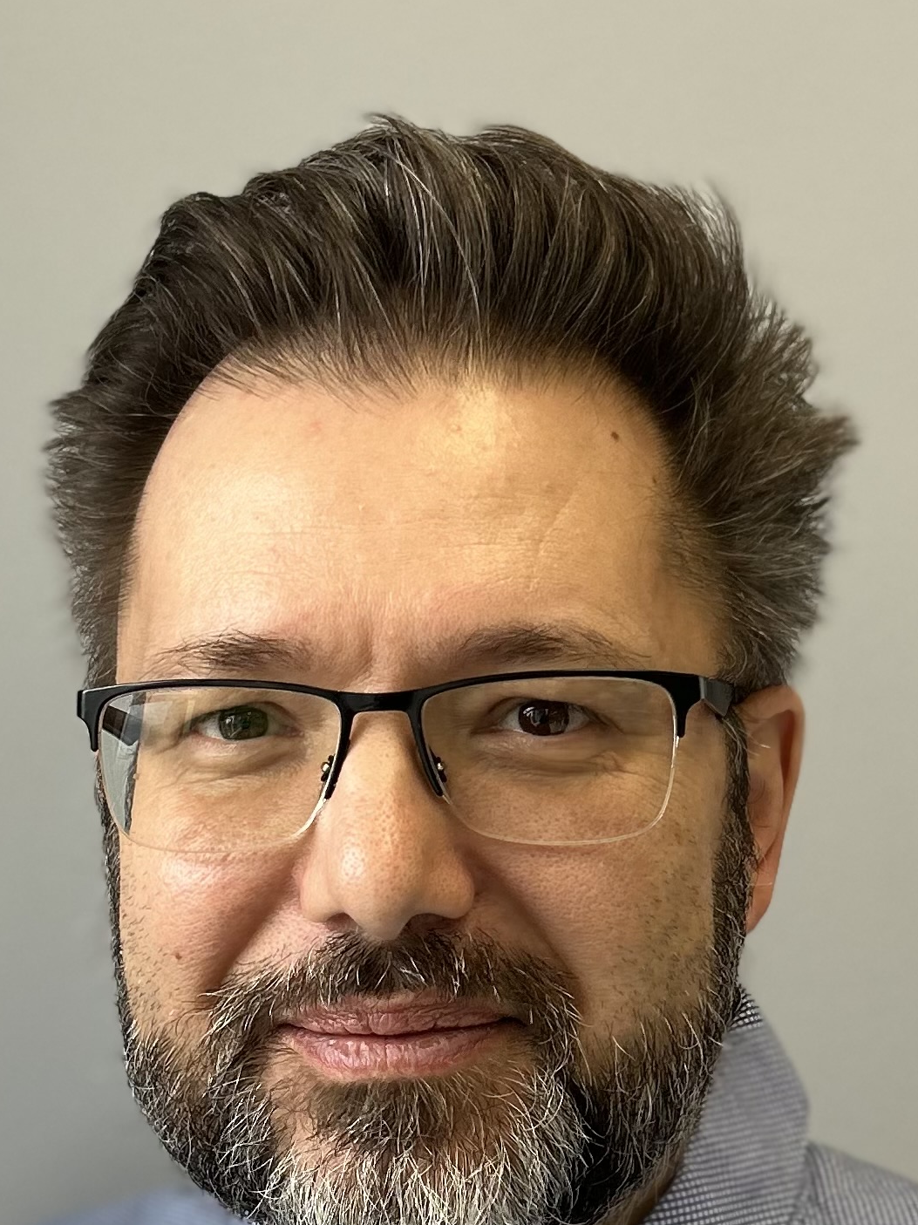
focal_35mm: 39
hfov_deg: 36.8
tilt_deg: -0.8
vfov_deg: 47.0
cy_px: 830
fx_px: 1380
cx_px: 448
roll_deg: -0.4
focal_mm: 5.7
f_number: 1.5
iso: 64
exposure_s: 1/208
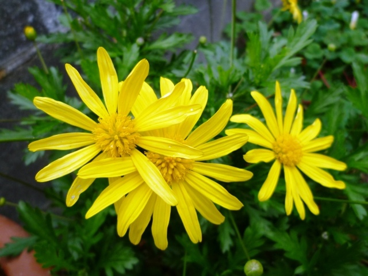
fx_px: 266
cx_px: 184
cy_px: 138
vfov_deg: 54.9
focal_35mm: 25
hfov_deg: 69.4
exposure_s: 1/100
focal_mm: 4.5
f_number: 2.8
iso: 80
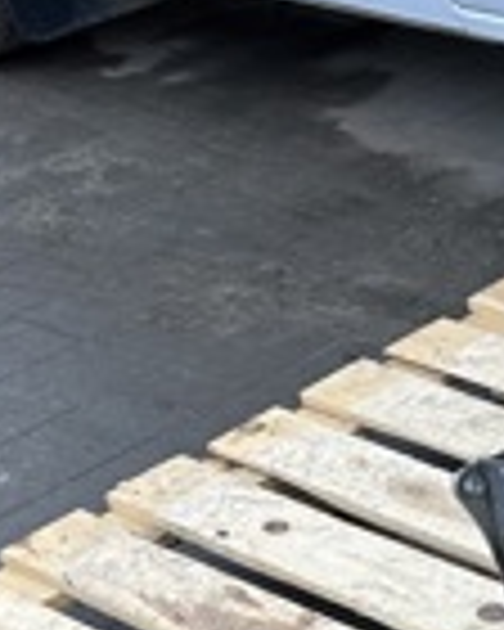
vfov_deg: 17.7
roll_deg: +4.4
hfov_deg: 11.6
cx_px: 1233
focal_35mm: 107
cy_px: 547
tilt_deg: -32.4
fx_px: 1995
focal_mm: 6.86
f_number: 1.78
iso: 80
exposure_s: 1/380
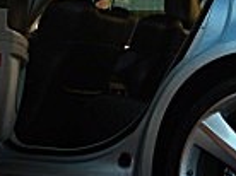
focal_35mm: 167
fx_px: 1137
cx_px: 111
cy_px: 39
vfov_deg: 8.8
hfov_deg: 11.9
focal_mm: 6.3
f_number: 2.8
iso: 50
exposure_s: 1/250
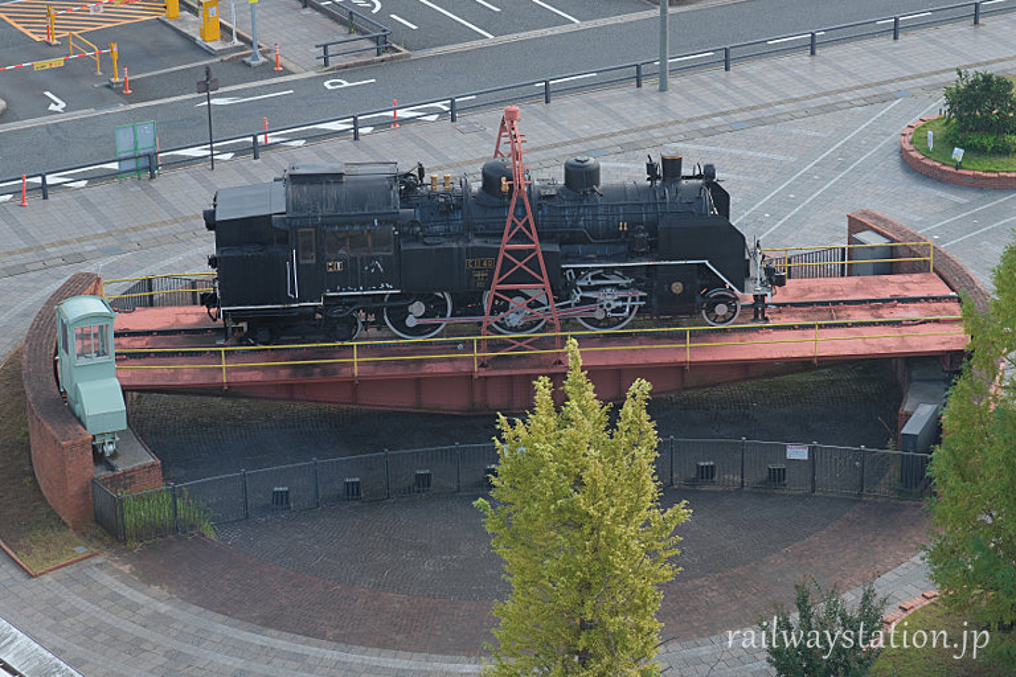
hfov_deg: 24.5
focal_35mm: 83
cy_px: 338
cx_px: 508
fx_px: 2342
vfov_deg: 16.5
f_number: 6.4
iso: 400
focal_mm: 55
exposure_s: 1/170
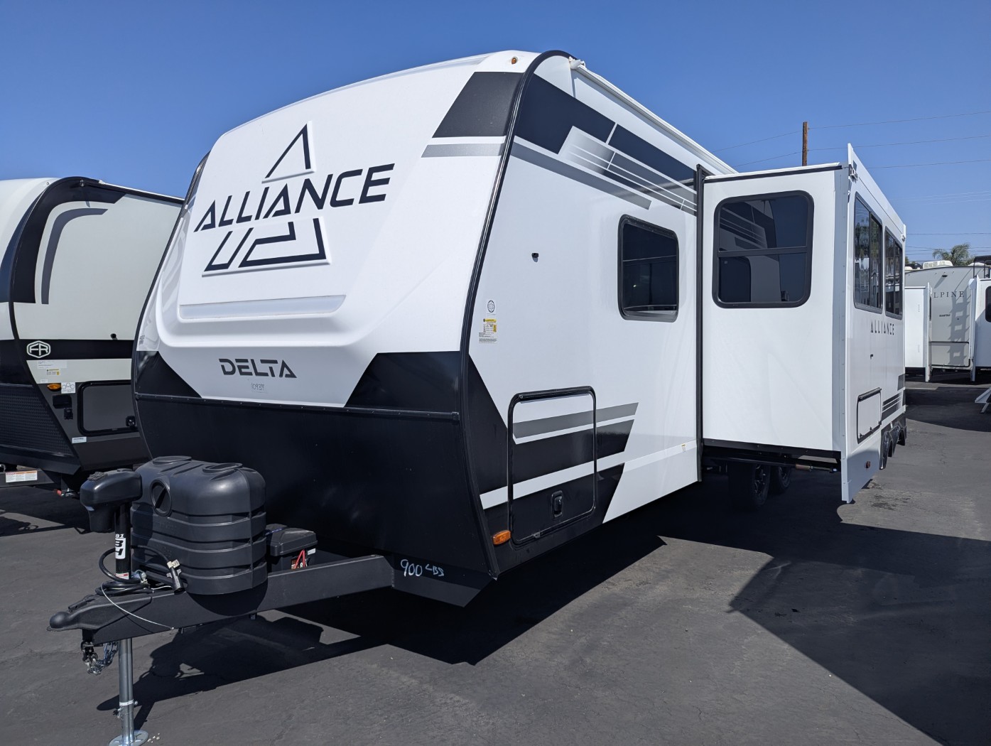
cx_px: 496
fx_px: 688
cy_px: 373
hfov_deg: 71.5
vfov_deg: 56.9
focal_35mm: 24
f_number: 1.85
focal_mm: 6.81
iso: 49
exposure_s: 1/3906
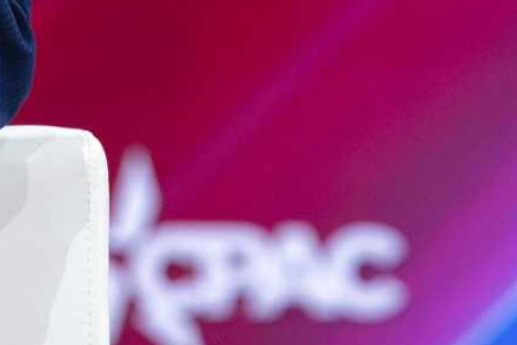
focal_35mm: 560
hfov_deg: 3.7
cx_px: -374
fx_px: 8042
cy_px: -281
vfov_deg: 2.4
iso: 1250
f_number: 4.5
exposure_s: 1/320
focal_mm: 119
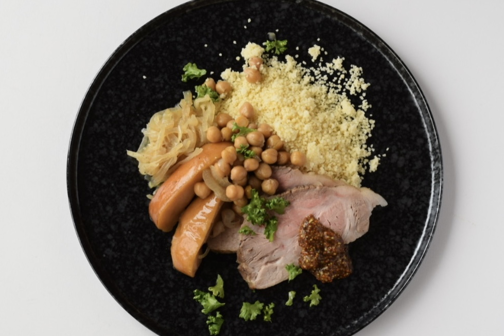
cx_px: 256
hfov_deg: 22.6
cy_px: 177
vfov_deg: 15.2
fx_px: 1260
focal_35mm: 90
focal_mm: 50
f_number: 7.1
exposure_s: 1/320
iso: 500
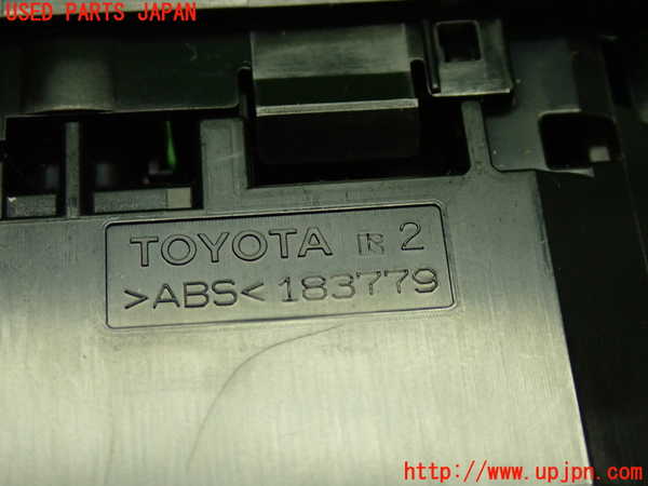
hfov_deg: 23.8
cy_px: 243
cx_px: 324
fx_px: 1535
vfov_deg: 18.0
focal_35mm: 82
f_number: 4.3
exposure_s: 1/80
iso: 800
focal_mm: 14.62
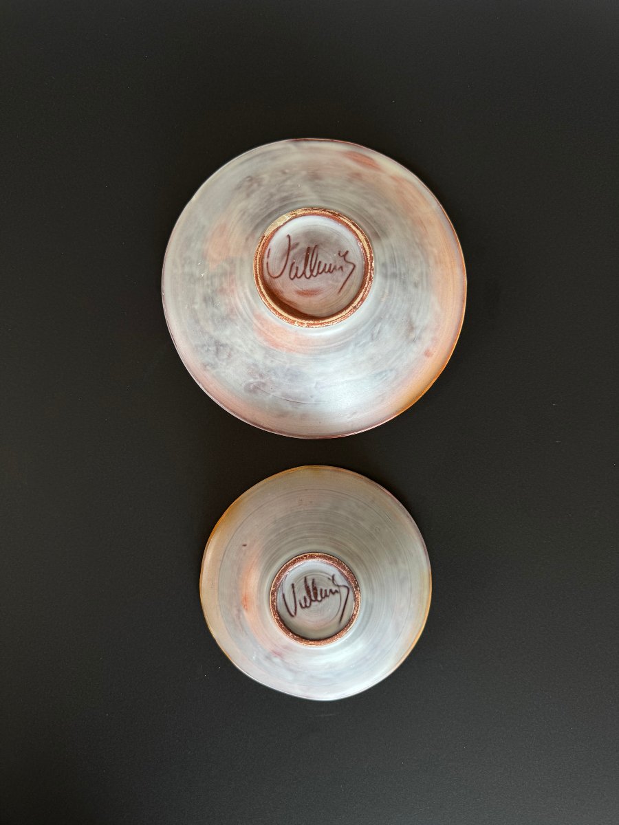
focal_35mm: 24
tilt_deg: -87.7
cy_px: 412
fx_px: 572
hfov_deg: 56.8
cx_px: 310
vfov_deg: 71.6
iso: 100
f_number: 1.78
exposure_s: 1/121
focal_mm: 6.76
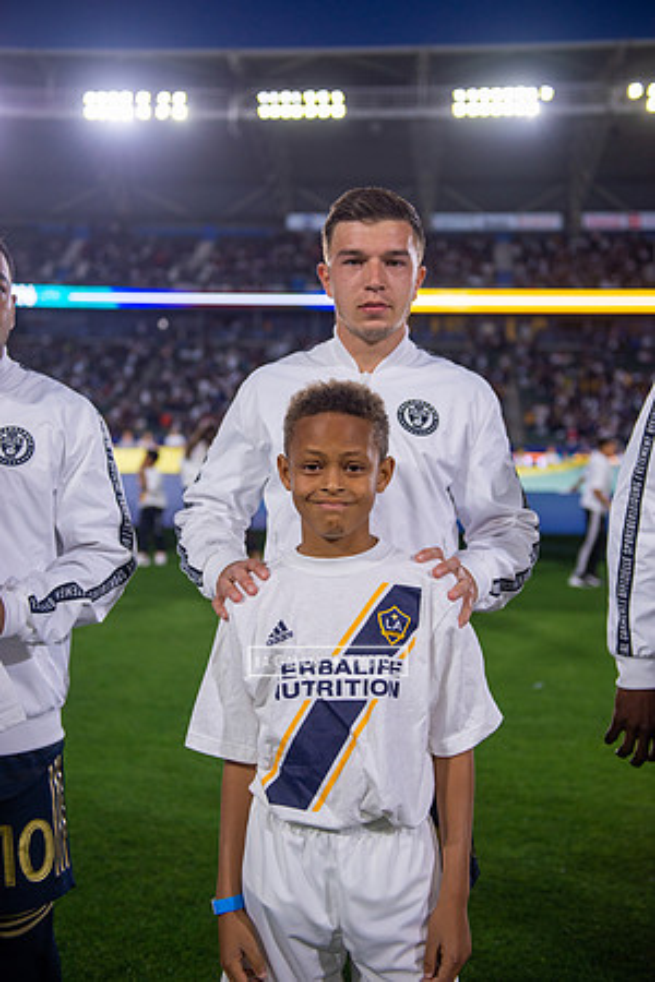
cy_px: 491
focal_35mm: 44
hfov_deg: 30.5
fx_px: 1201
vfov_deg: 44.5
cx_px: 328
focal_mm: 44
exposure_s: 1/1600
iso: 640
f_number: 2.8
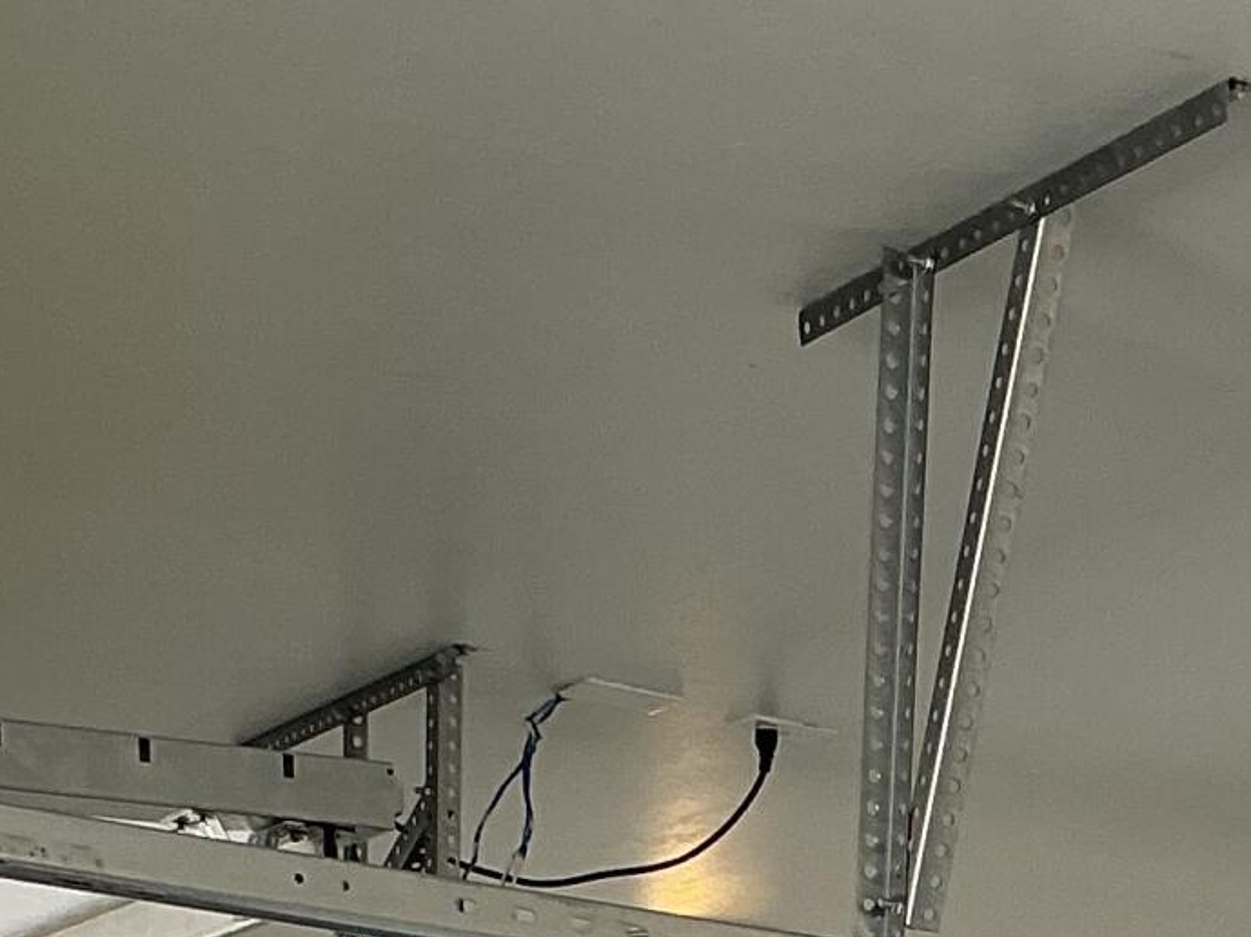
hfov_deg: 16.1
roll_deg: -3.5
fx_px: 4407
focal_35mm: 122
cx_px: 859
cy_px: 1956
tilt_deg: -0.8
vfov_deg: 10.9
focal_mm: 3
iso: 20
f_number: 1.8
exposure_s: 1/186
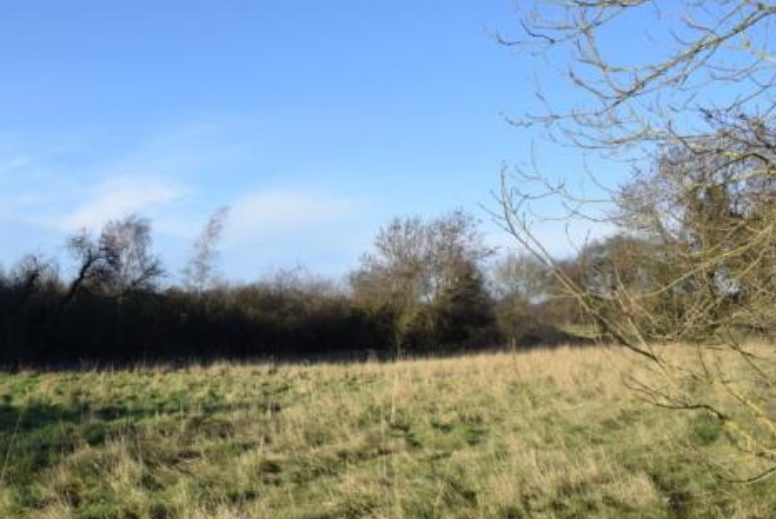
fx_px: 820
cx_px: 239
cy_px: 321
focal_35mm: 38
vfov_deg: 35.0
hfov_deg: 49.5
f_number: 7.1
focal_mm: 18
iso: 100
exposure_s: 1/200
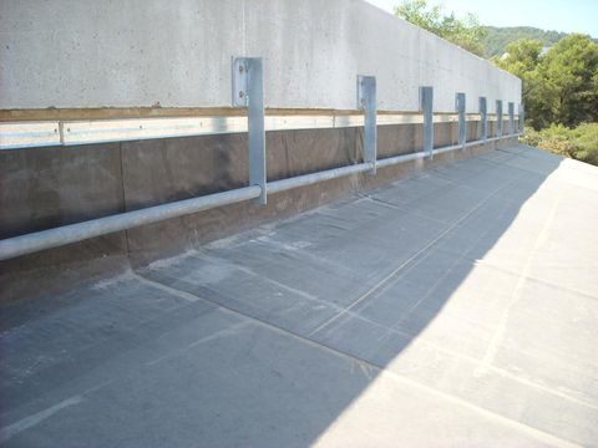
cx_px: 299
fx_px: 605
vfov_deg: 40.7
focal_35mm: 35
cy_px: 224
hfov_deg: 52.6
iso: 64
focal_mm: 5.7
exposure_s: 1/250
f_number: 2.8
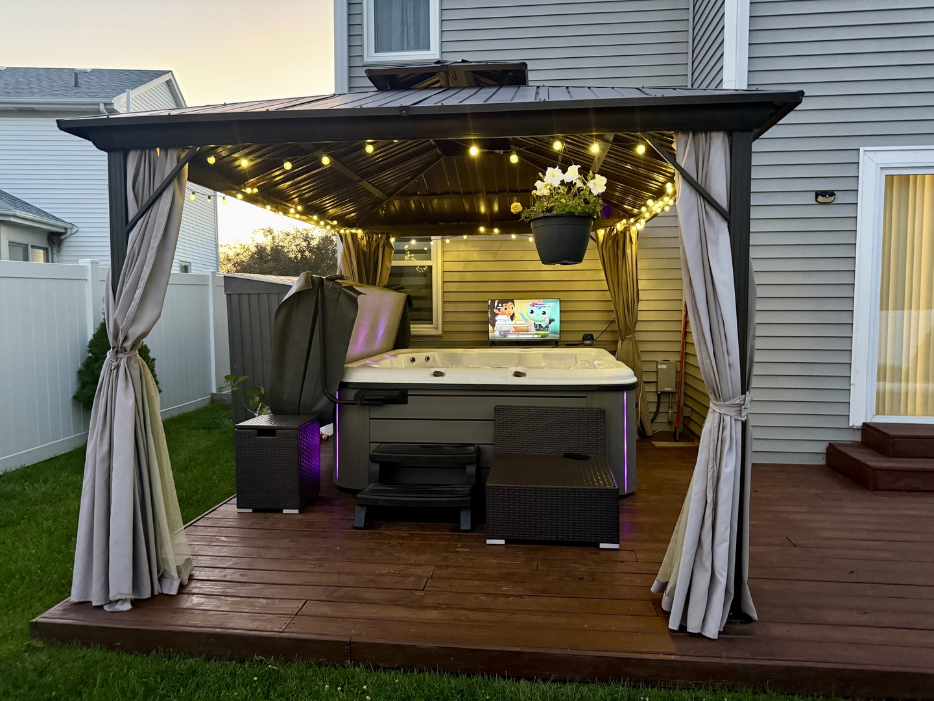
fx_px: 648
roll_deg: +0.2
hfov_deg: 71.6
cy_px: 350
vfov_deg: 56.8
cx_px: 467
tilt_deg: -3.2
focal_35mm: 24
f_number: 1.78
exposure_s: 1/30
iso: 800
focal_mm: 6.76
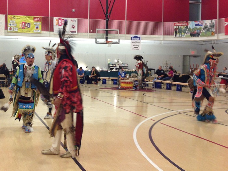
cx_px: 114
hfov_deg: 55.4
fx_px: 217
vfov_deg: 42.9
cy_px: 86
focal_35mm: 33
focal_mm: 4.13
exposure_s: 1/20
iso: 80
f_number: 2.4
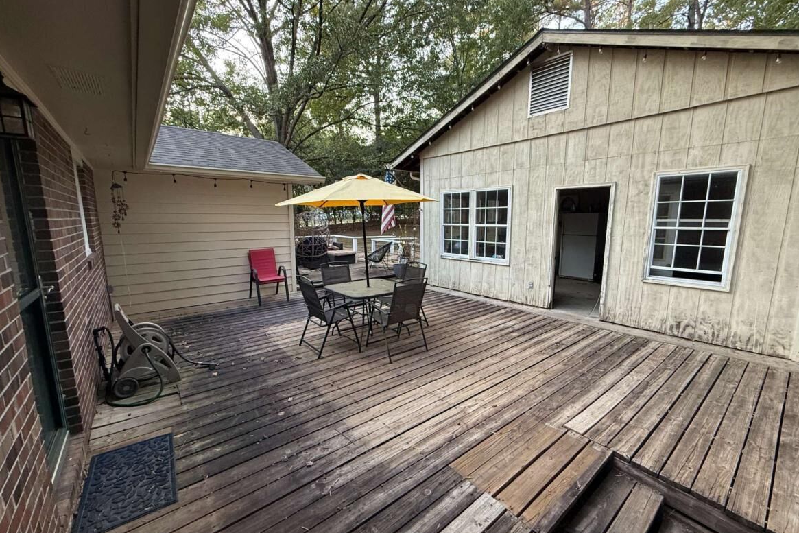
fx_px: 333
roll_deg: -0.2
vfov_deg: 77.3
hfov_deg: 100.4
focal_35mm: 15
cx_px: 407
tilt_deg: -9.3
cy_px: 270
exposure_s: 1/99
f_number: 2.2
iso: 200
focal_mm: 2.22
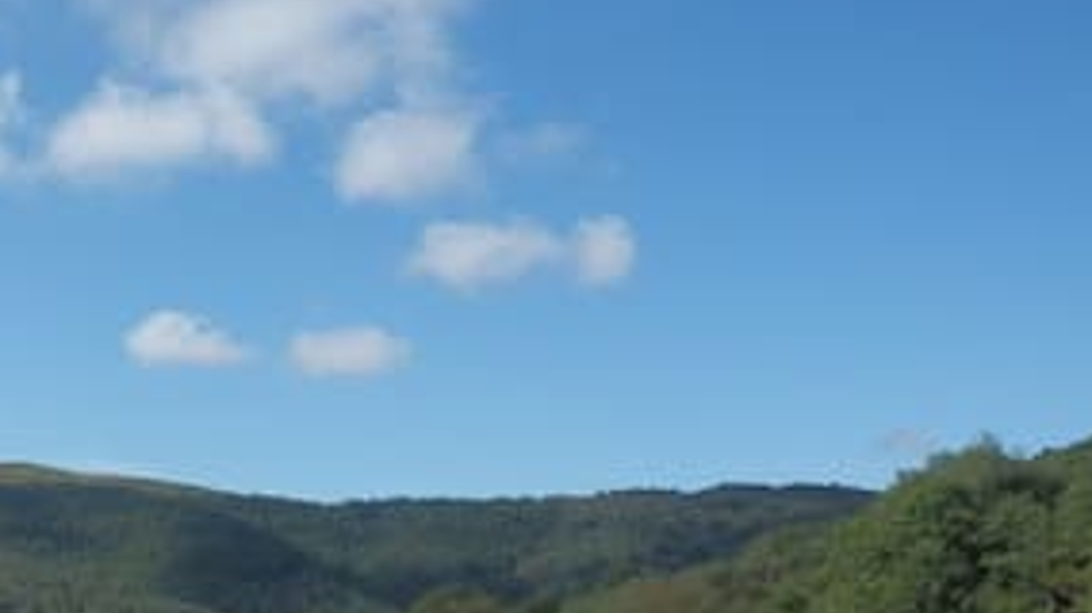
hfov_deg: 34.2
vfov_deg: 21.2
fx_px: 1592
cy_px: 586
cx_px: -19
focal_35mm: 55
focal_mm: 4.2
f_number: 7.9
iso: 100
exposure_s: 1/200
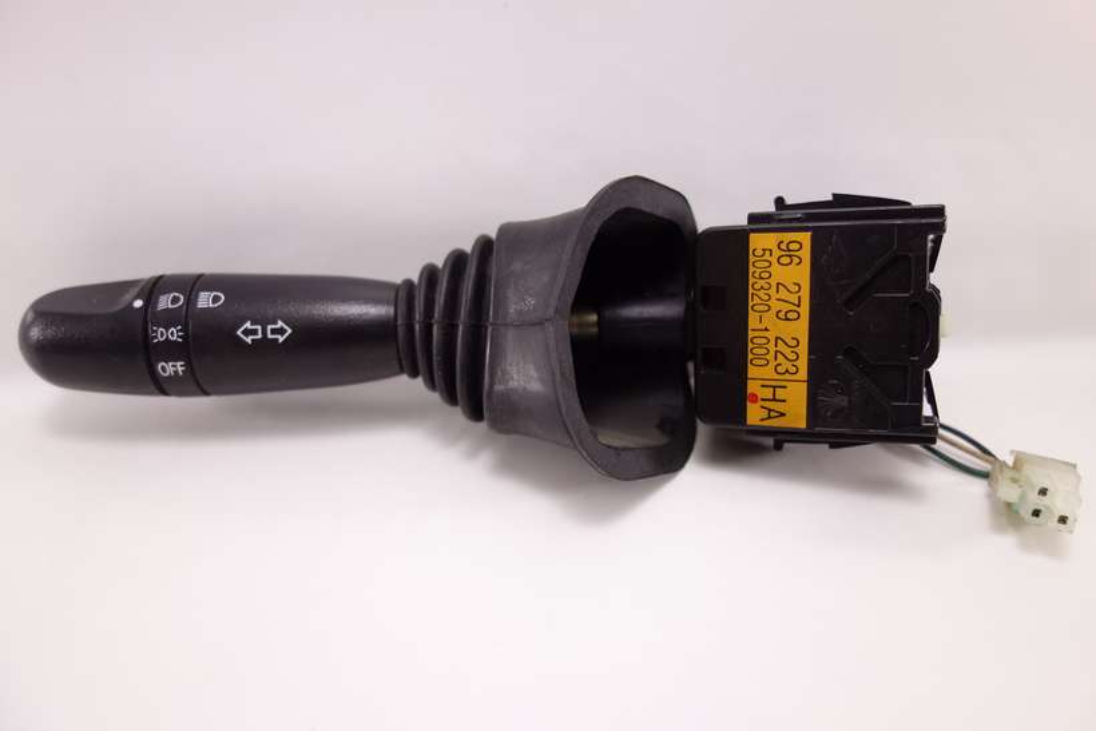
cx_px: 548
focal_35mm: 28
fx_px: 853
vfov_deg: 46.4
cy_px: 366
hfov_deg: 65.5
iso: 125
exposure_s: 1/100
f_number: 2
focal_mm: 10.4
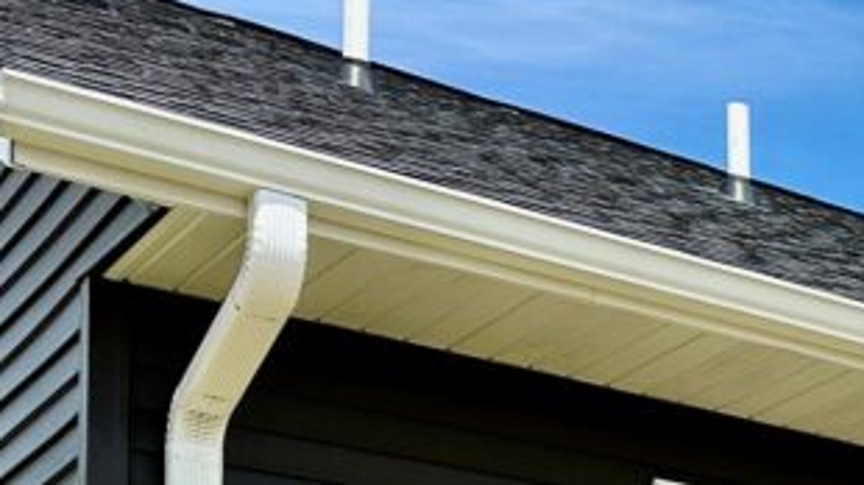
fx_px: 2061
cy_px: 953
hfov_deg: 19.4
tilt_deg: +2.2
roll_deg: +0.1
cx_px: 1428
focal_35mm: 90
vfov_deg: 12.0
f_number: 1.78
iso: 80
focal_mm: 6.86
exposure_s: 1/4762
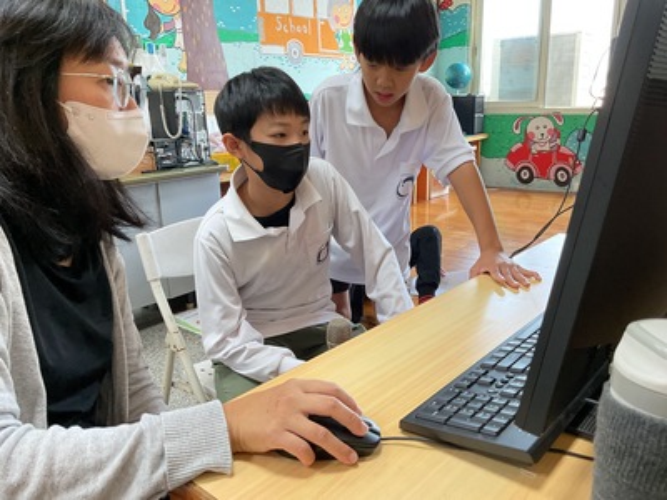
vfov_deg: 48.2
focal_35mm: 29
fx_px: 559
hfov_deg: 61.7
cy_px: 250
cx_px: 334
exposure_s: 1/60
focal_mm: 3
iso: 80
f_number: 1.8
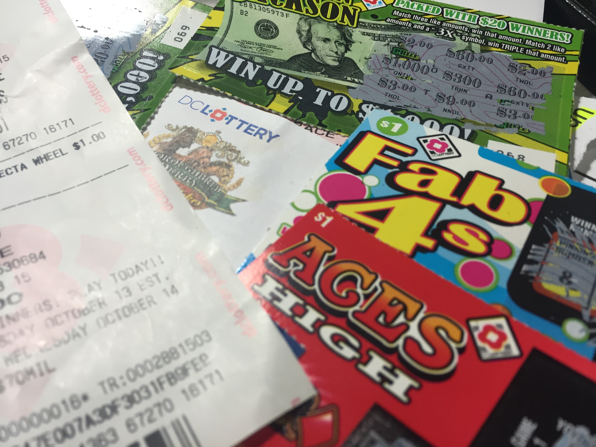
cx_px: 298
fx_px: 499
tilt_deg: -54.8
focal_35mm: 29
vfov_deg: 48.2
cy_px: 224
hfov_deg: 61.7
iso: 32
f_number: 2.2
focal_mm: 4.15
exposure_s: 1/40
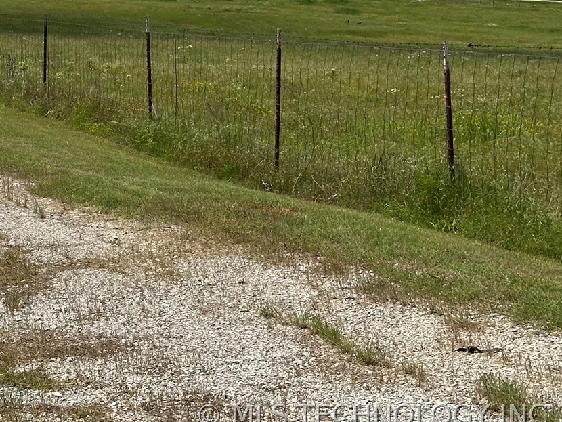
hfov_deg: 17.3
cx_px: -16
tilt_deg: +0.8
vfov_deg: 13.1
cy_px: -50
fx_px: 1803
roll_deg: -0.1
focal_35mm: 111
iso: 64
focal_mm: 6.86
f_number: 1.78
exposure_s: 1/8929
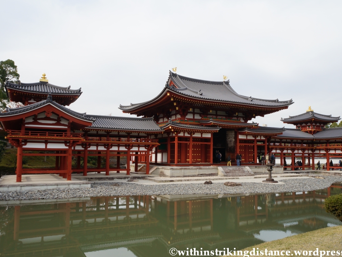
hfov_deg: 59.9
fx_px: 296
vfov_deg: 46.8
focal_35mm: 30
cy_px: 131
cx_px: 181
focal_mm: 18
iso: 200
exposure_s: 1/125
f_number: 13
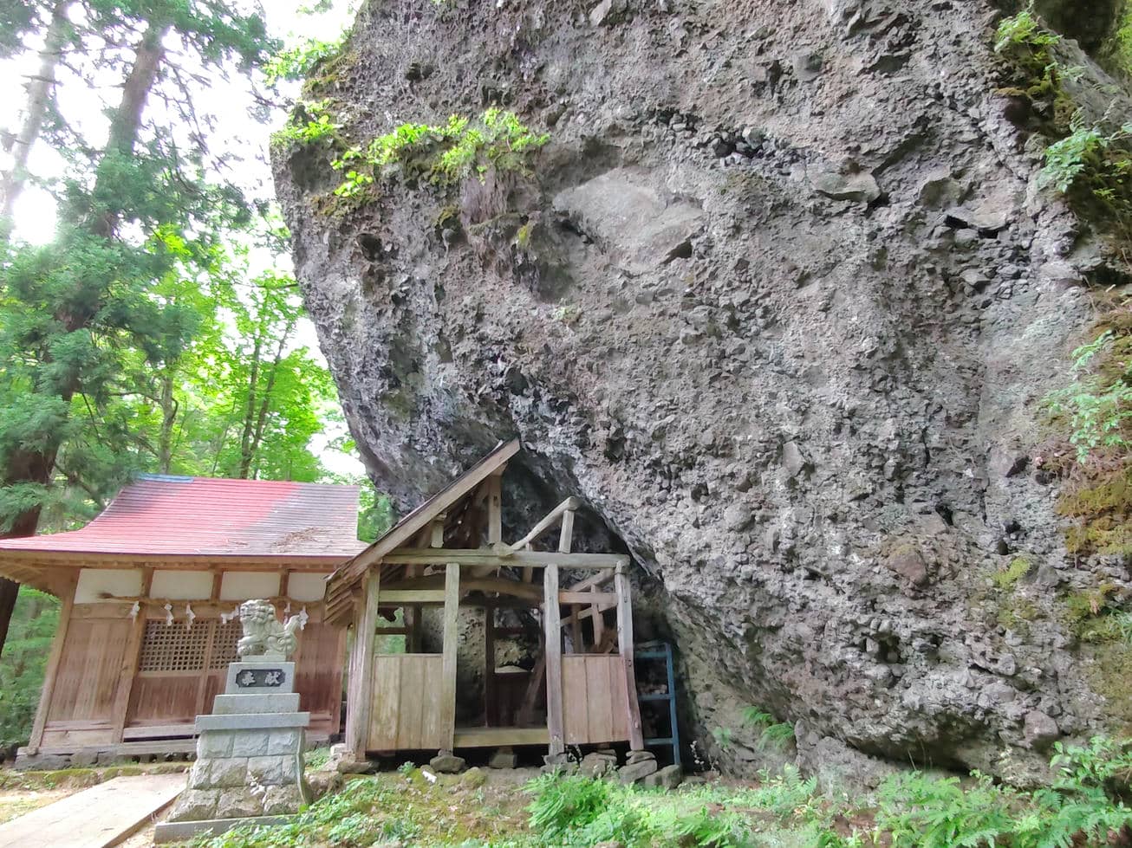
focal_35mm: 15
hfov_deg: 98.2
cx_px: 566
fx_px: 490
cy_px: 424
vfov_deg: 81.7
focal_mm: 1.6
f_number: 2.4
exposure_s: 1/40
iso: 408
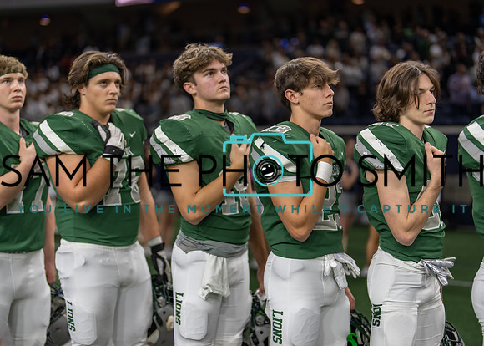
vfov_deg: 27.0
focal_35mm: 52
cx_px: 242
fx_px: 720
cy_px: 173
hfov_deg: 37.2
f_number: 1.2
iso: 160
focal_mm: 50
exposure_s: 1/500
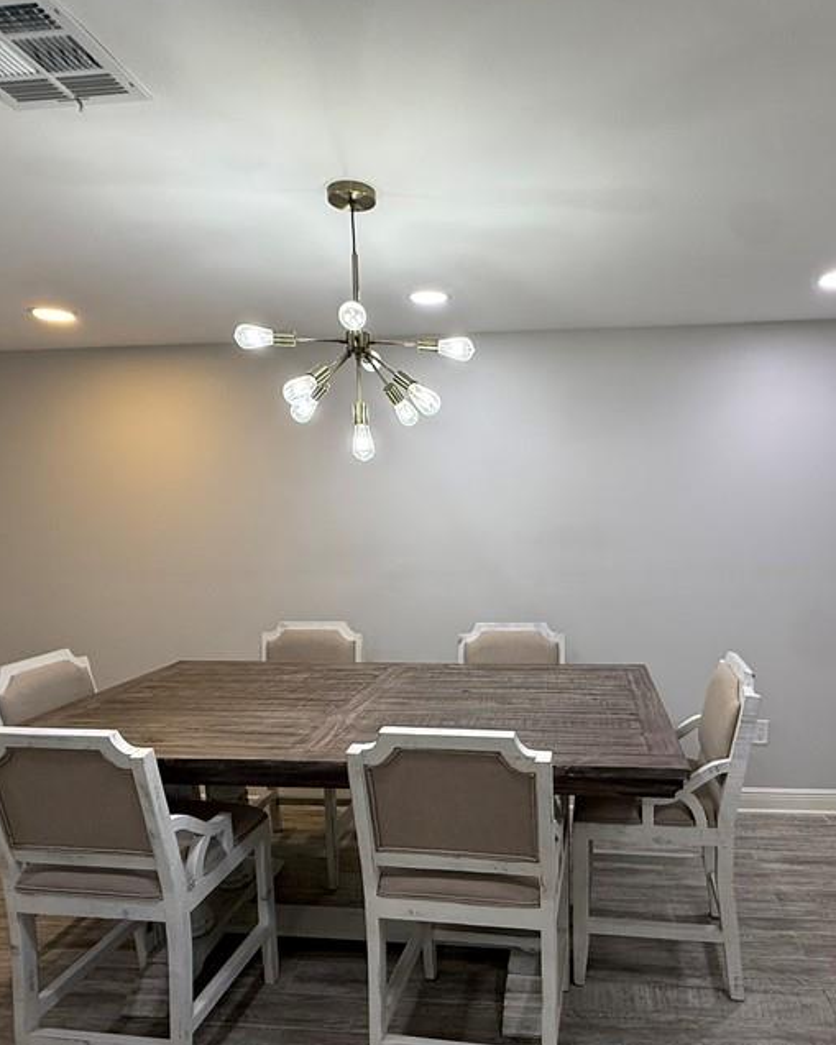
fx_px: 680
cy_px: 610
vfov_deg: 74.5
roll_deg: +0.3
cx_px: 521
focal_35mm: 22
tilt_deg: -7.6
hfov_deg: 62.3
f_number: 2.2
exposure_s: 1/120
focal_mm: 2.22
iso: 160
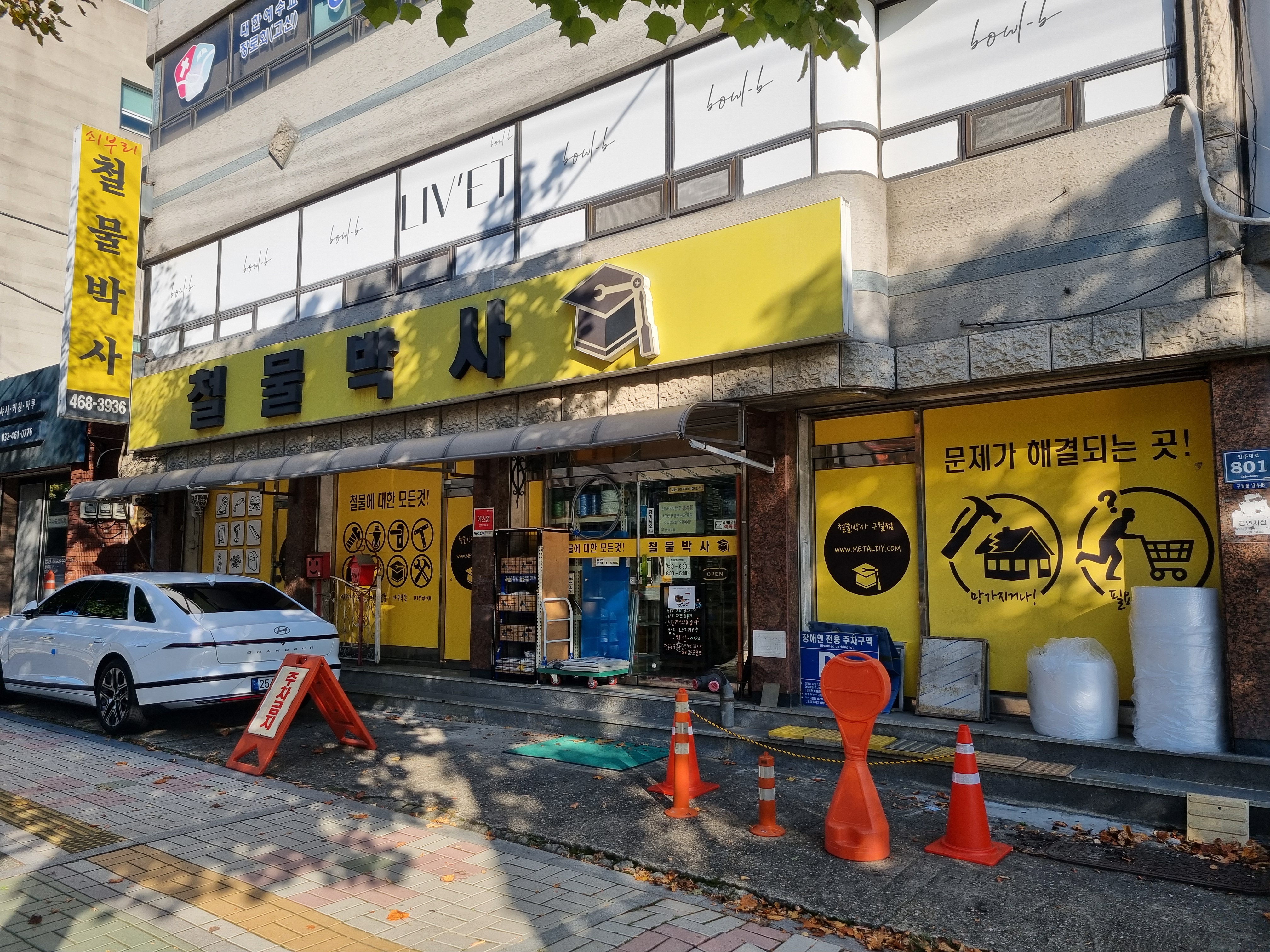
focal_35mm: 26
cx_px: 635
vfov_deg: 53.1
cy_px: 476
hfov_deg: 67.3
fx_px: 954
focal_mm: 5.4
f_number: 1.8
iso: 50
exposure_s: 1/1872
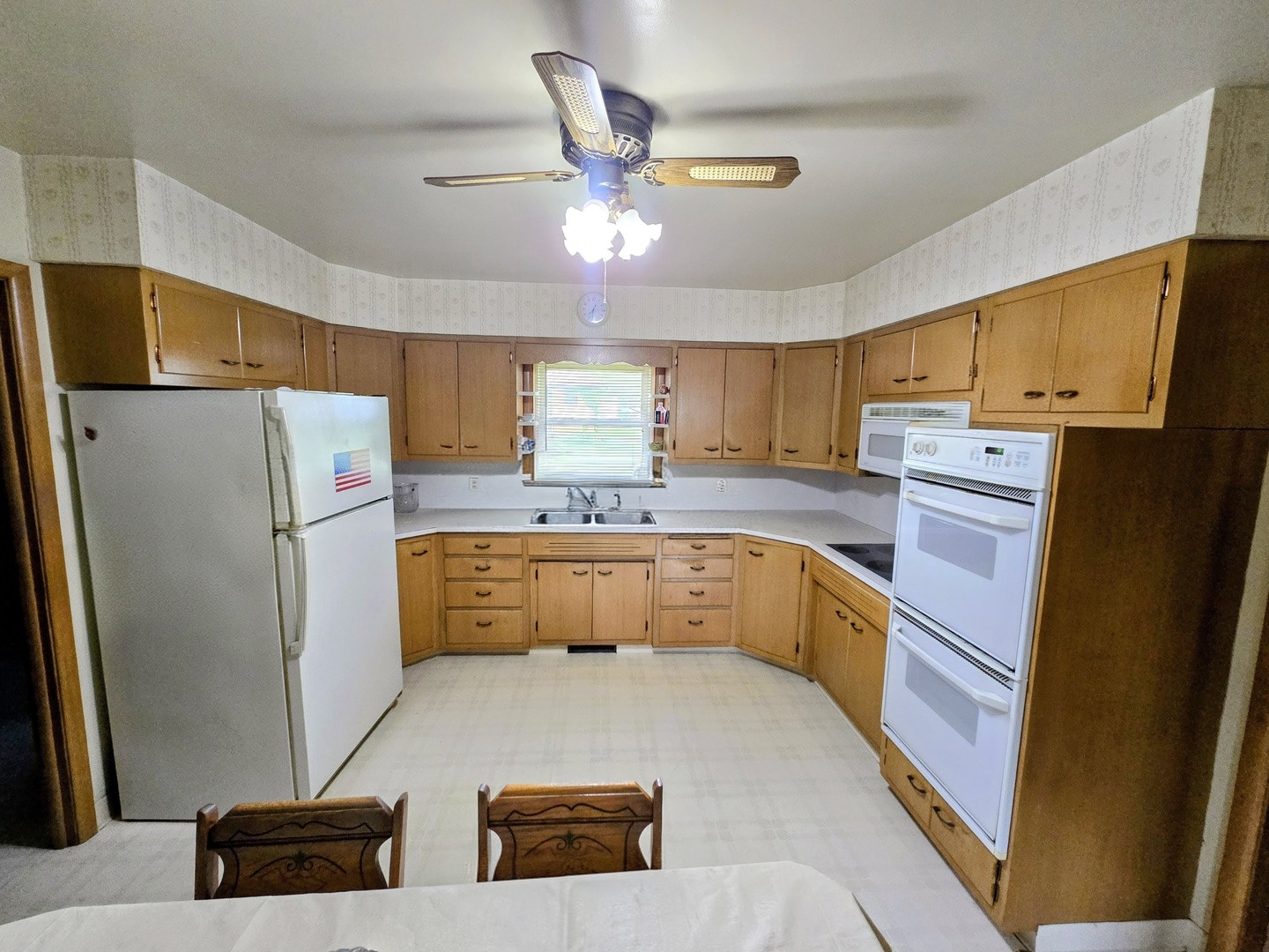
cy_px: 476
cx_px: 634
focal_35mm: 13
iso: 400
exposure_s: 1/60
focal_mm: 2.2
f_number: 2.2
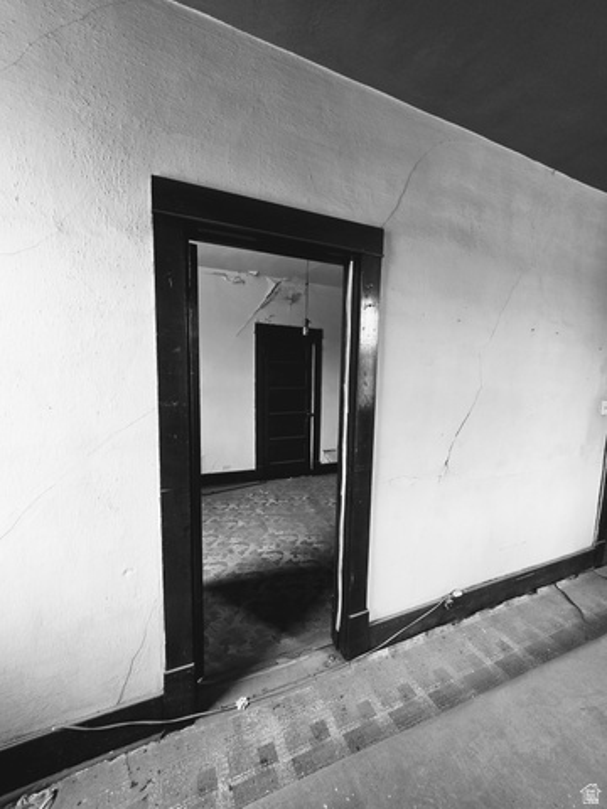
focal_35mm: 13
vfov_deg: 106.2
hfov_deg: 89.9
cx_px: 304
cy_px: 404
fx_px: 304
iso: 400
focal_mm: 2.2
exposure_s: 1/359
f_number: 1.9
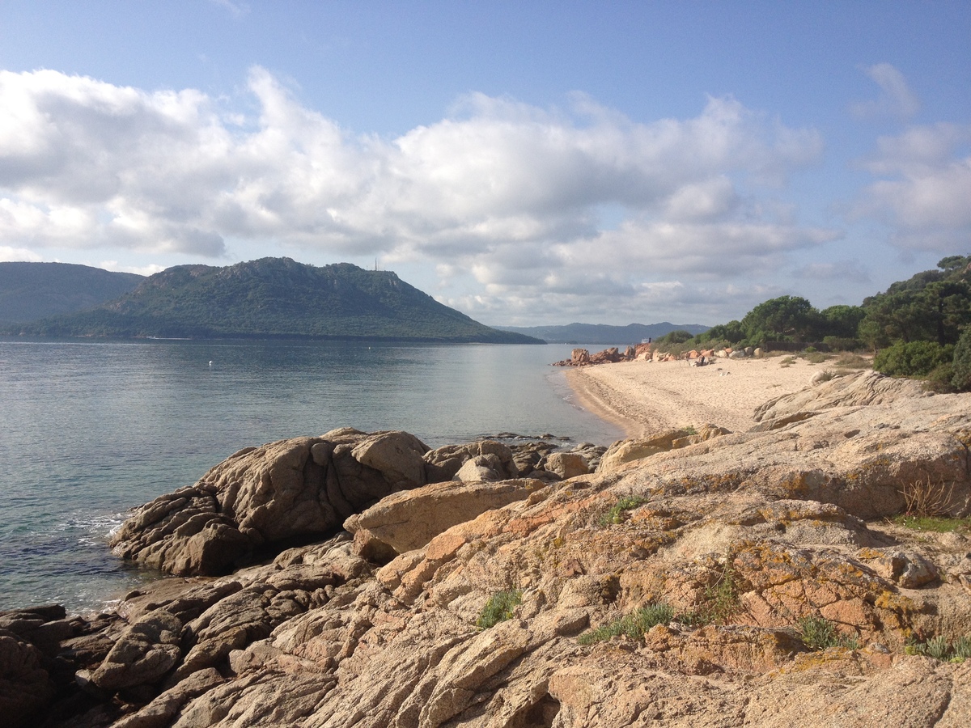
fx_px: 982
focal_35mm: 35
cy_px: 364
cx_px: 486
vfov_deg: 40.7
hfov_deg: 52.6
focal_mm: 4.28
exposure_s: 1/1842
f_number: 2.4
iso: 64
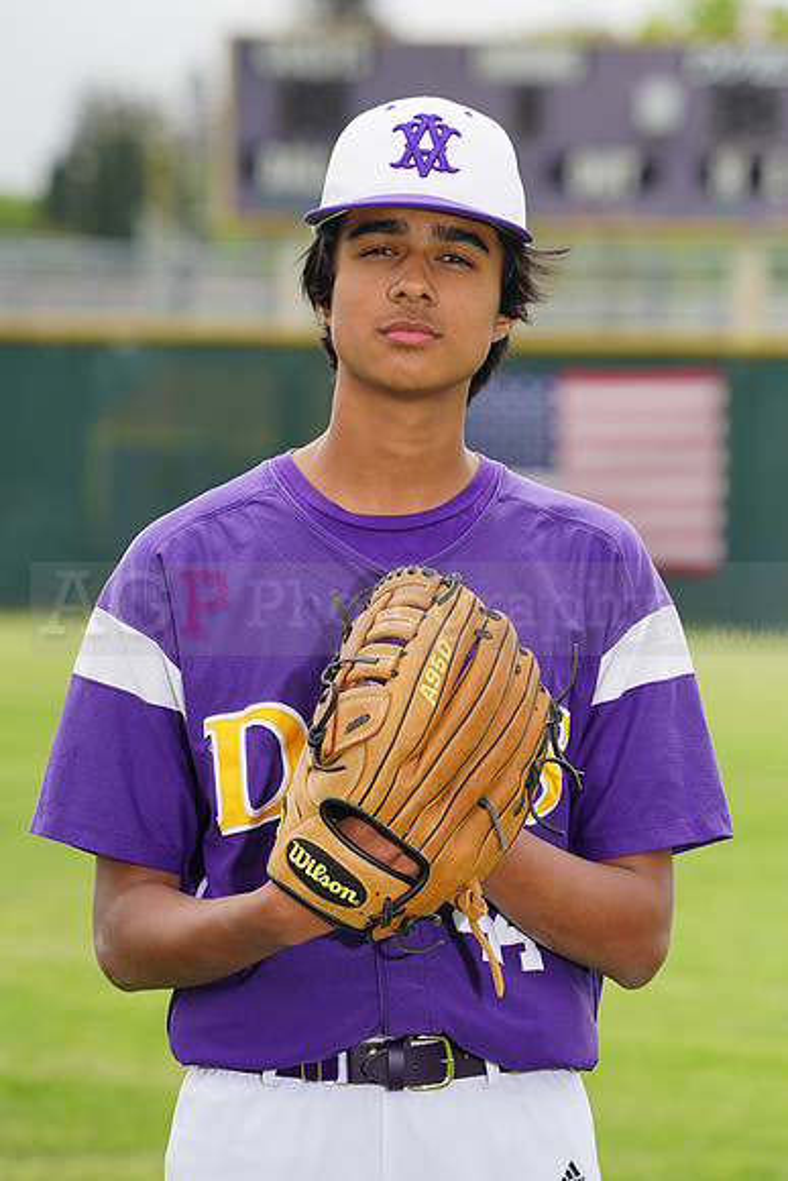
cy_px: 590
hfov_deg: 5.3
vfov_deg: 7.9
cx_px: 394
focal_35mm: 259
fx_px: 8498
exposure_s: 1/250
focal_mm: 259
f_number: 9
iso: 200
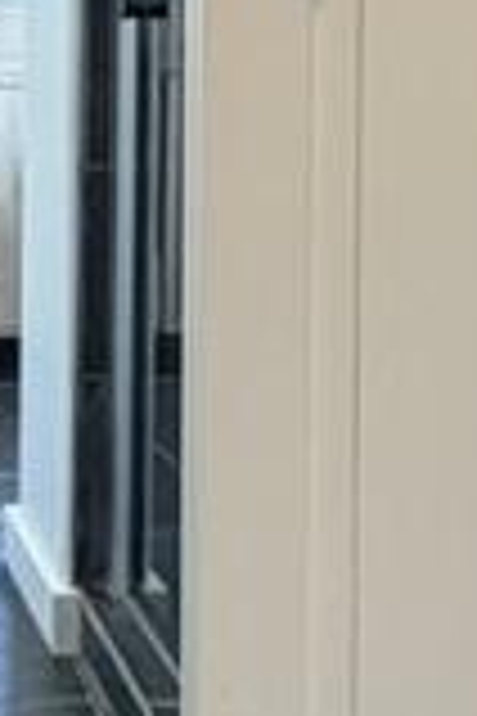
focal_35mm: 94
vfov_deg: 20.4
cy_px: -117
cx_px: -176
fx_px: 1868
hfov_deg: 13.9
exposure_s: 1/60
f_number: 2.2
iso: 250
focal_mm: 2.22
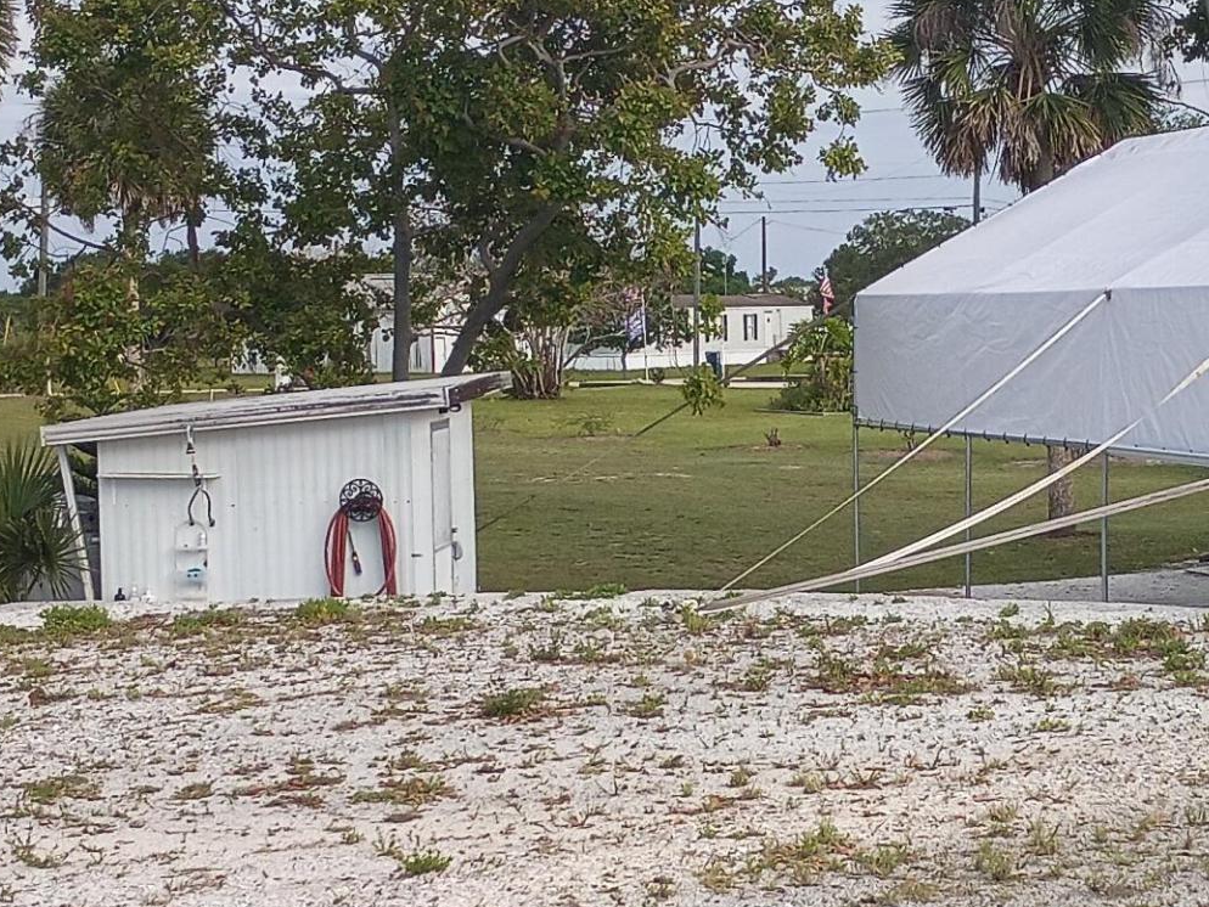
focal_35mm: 84
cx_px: 761
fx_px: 2934
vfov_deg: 17.5
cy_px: 622
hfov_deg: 23.2
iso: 100
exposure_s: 1/786
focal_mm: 4.27
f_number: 1.8
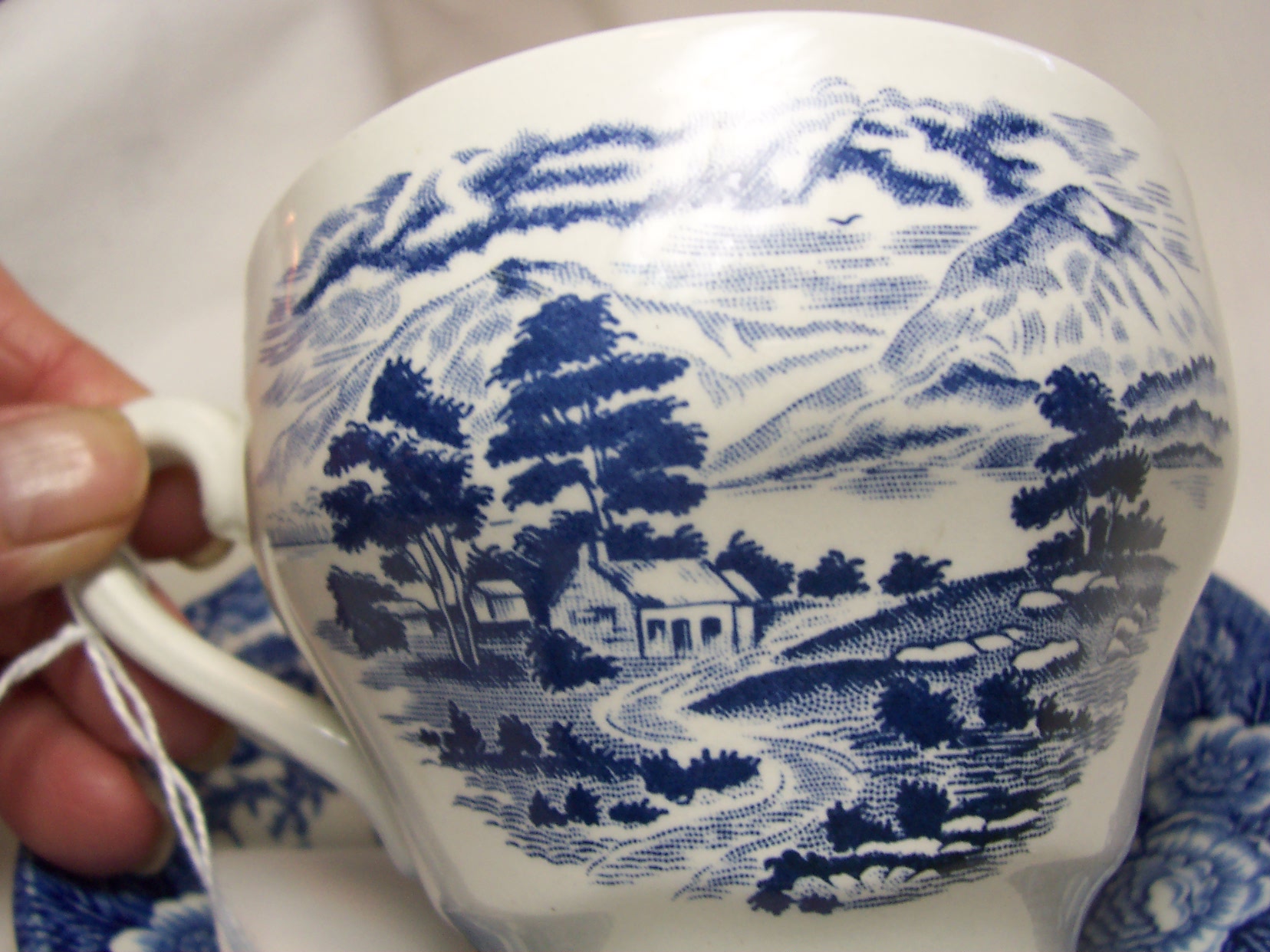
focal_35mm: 37
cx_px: 635
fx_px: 1357
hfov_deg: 50.1
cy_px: 476
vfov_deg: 38.7
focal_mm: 5.6
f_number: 2.8
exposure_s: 1/90
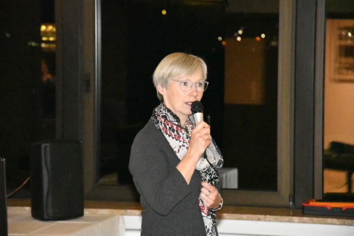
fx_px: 1544
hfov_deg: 13.1
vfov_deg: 8.7
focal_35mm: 157
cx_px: 177
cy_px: 118
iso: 51200
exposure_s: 1/160
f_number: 7.1
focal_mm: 105
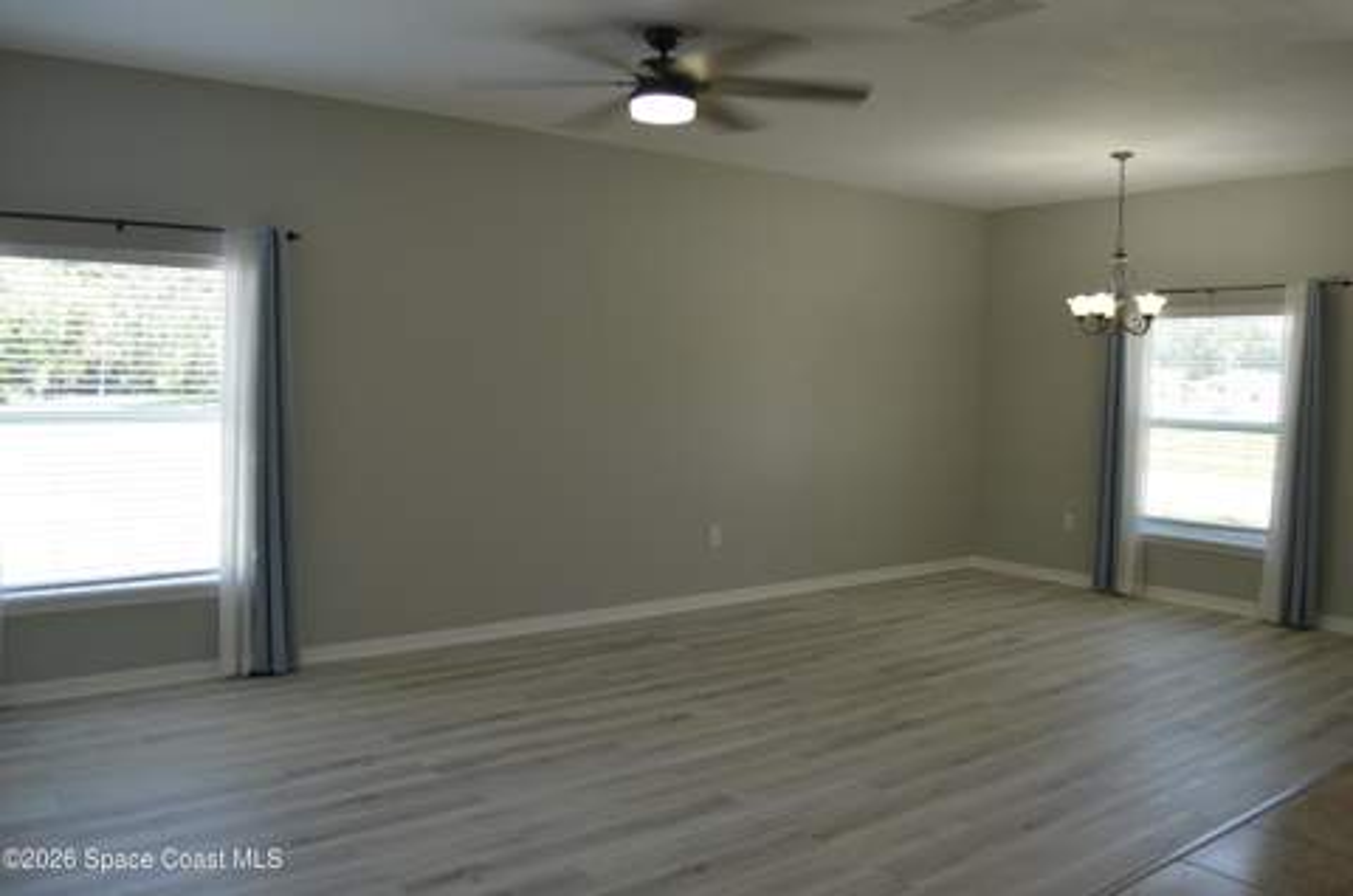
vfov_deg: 47.7
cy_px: 448
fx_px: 1013
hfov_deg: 67.5
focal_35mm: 27
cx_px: 676
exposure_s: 1/40
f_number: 3.5
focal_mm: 18
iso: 100
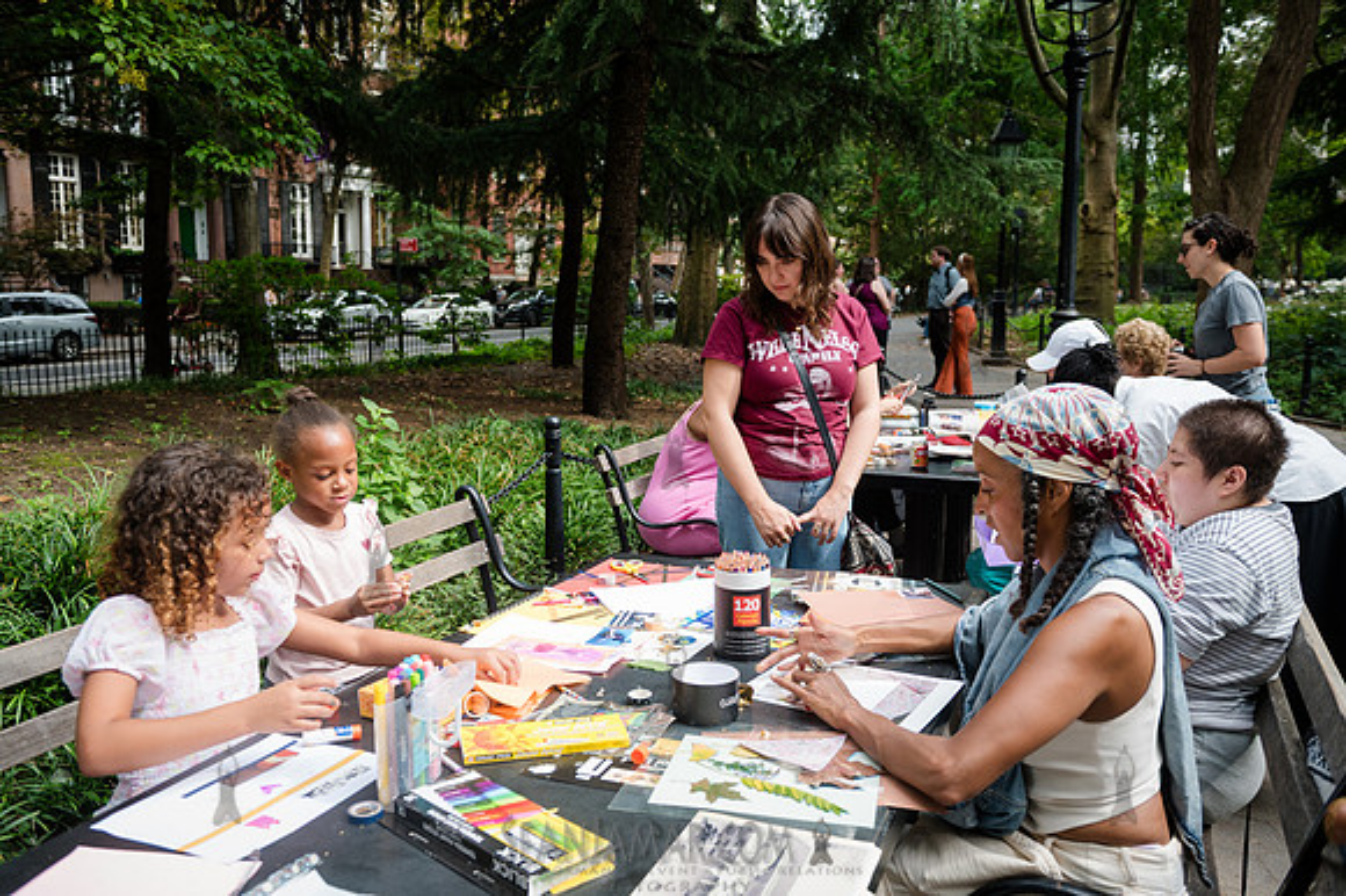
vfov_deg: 44.9
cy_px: 448
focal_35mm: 29
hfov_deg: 63.7
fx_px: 1084
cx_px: 673
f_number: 4
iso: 400
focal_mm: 29
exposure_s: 1/500
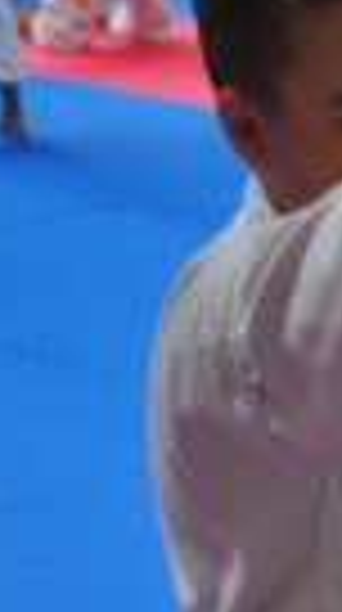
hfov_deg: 6.8
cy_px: 819
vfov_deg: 12.0
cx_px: 554
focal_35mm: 173
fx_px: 2808
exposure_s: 1/10
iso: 500
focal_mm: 25
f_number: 4.5
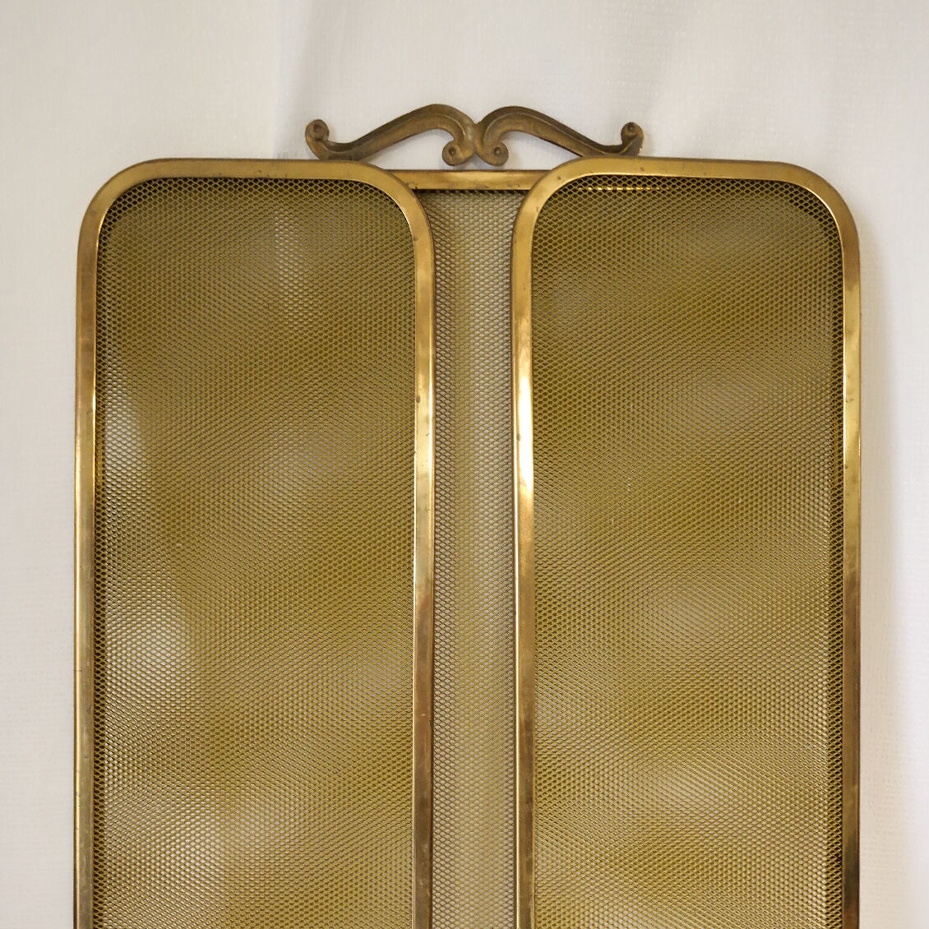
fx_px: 1184
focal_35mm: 39
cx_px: 467
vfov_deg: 41.9
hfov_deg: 42.8
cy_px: 659
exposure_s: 1/30
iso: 1600
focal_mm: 20
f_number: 6.3
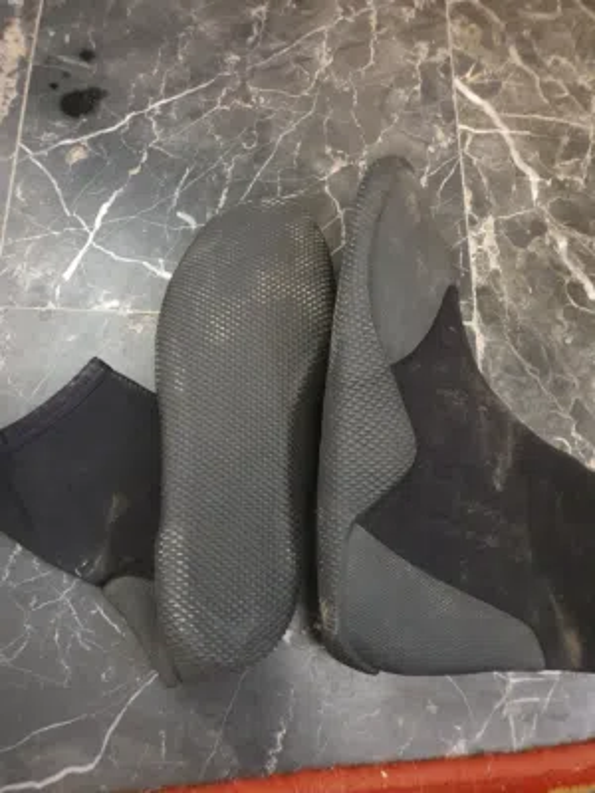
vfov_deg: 67.3
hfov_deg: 53.1
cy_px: 396
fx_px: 596
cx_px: 298
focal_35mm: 26
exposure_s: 1/14
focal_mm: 4.32
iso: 640
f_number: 1.5
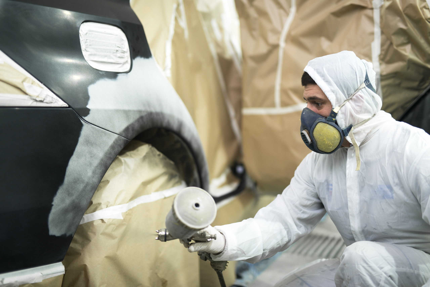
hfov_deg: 39.6
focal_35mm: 50
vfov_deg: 27.0
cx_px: 215
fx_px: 597
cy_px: 144
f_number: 1.4
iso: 500
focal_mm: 50
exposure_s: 1/160
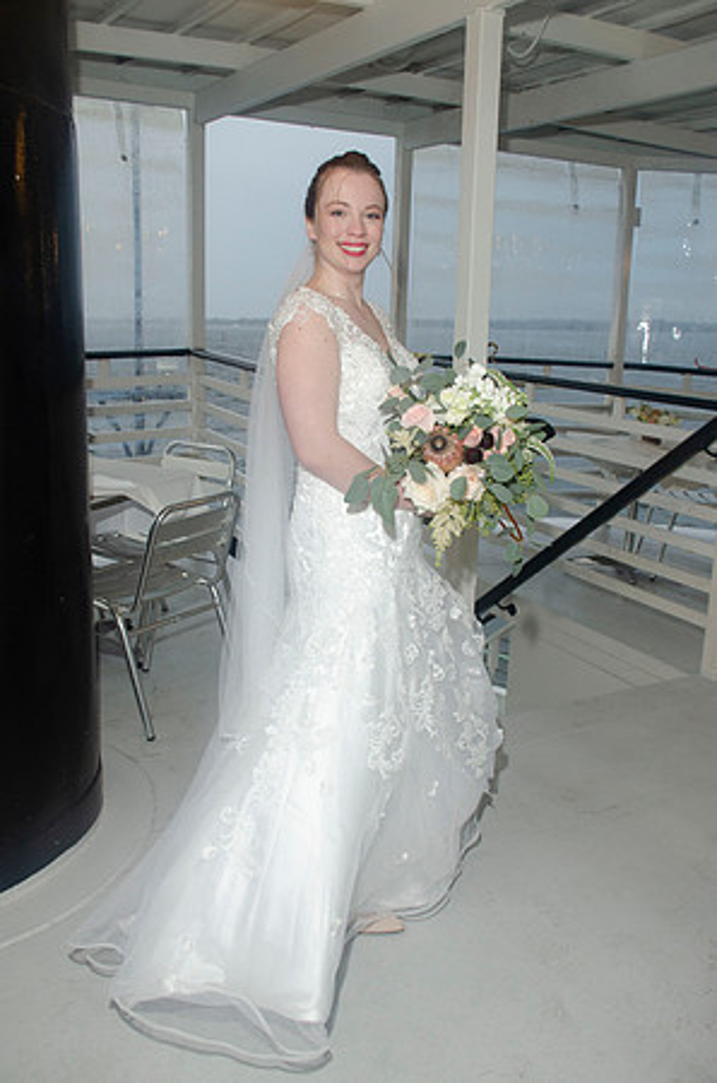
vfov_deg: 57.3
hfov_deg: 39.8
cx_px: 358
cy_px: 542
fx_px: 990
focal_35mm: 33
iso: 400
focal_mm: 22
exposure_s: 1/60
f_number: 5.6
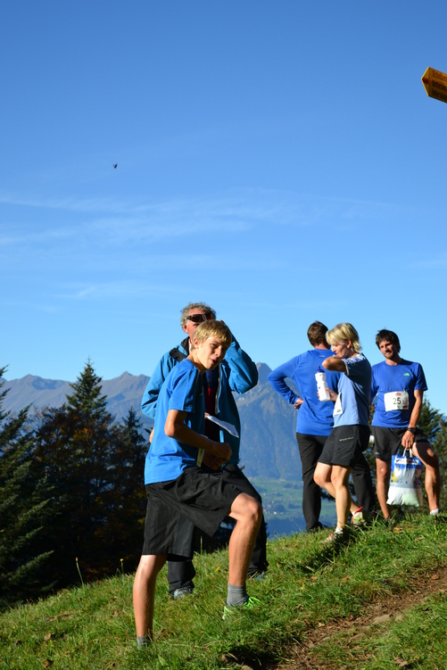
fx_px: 1257
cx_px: 224
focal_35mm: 68
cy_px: 335
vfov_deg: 29.9
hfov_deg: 20.2
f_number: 5.6
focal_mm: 45
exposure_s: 1/1250
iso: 400
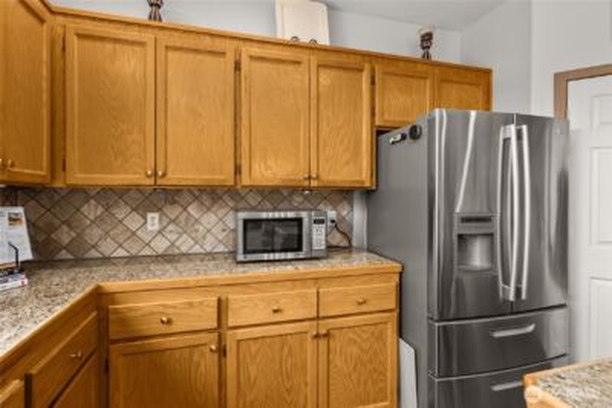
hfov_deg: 93.3
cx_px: 306
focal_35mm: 17
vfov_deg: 70.5
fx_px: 289
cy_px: 204
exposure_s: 1/6
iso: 1000
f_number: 7.1
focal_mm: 17
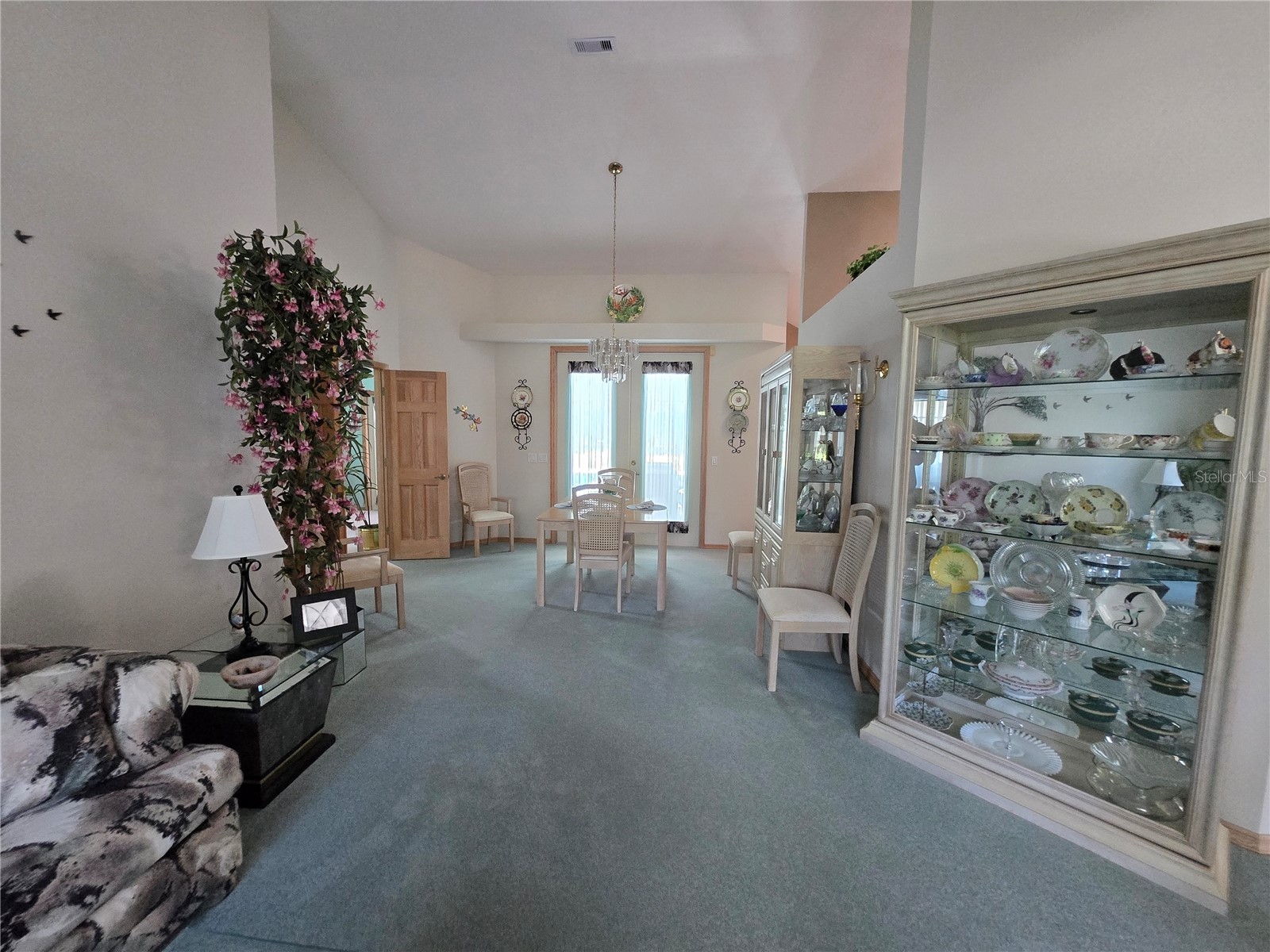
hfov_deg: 106.2
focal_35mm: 13
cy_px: 476
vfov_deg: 89.9
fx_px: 477
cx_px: 635
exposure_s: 1/60
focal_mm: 1.7
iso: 800
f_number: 2.2
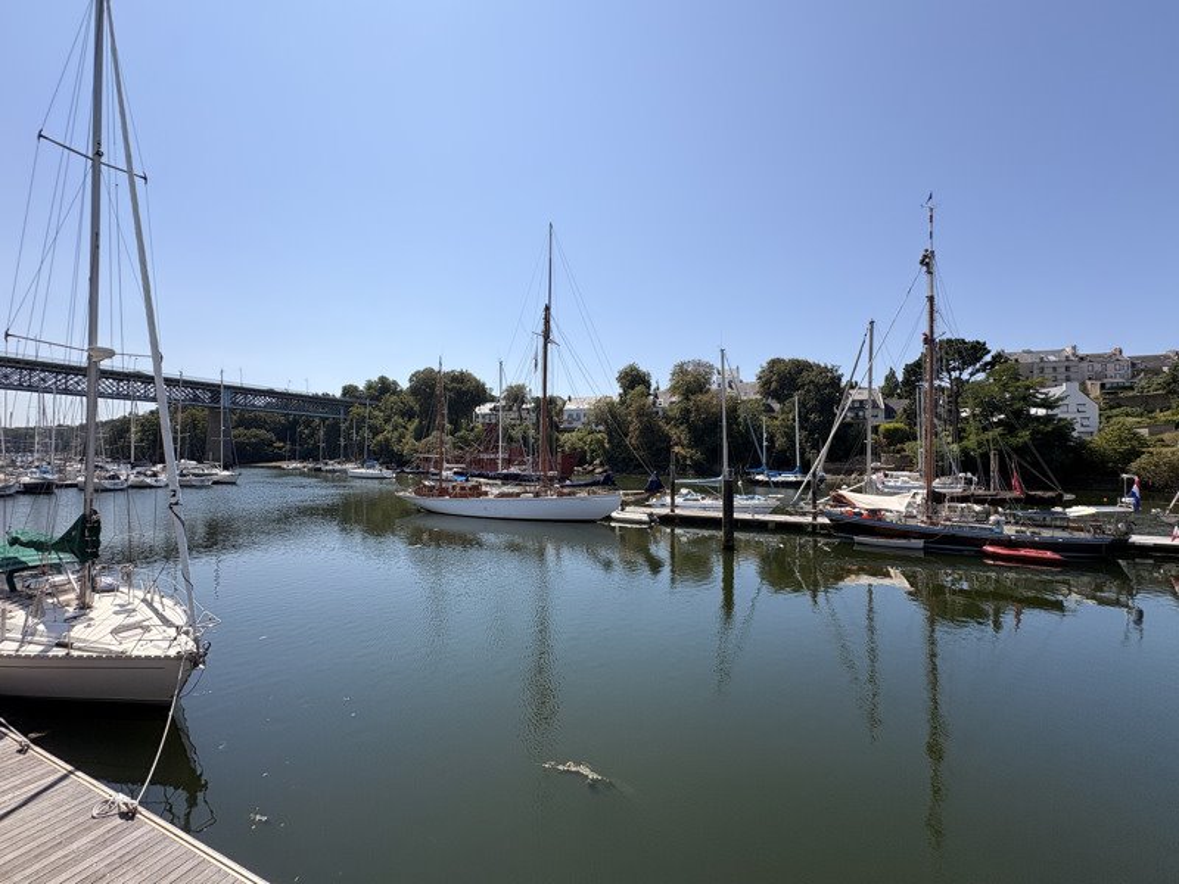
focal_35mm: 14
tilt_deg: +1.4
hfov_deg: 102.1
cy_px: 442
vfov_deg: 85.7
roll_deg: +0.0
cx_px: 590
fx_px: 477
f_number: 2.2
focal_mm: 2.22
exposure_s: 1/2273
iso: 50
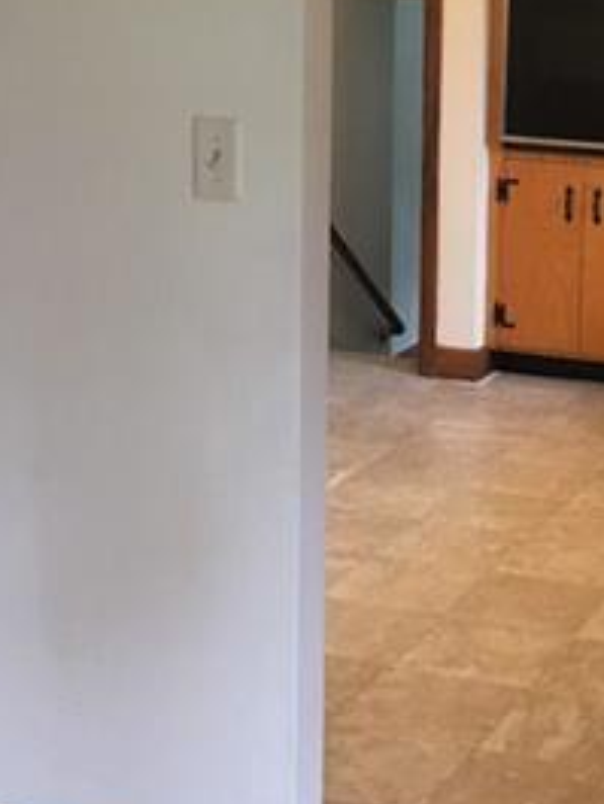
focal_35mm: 84
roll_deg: -1.6
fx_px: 1953
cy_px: 303
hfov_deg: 17.4
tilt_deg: -9.7
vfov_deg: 23.2
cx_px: 519
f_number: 2.2
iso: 50
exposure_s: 1/15
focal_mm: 4.15
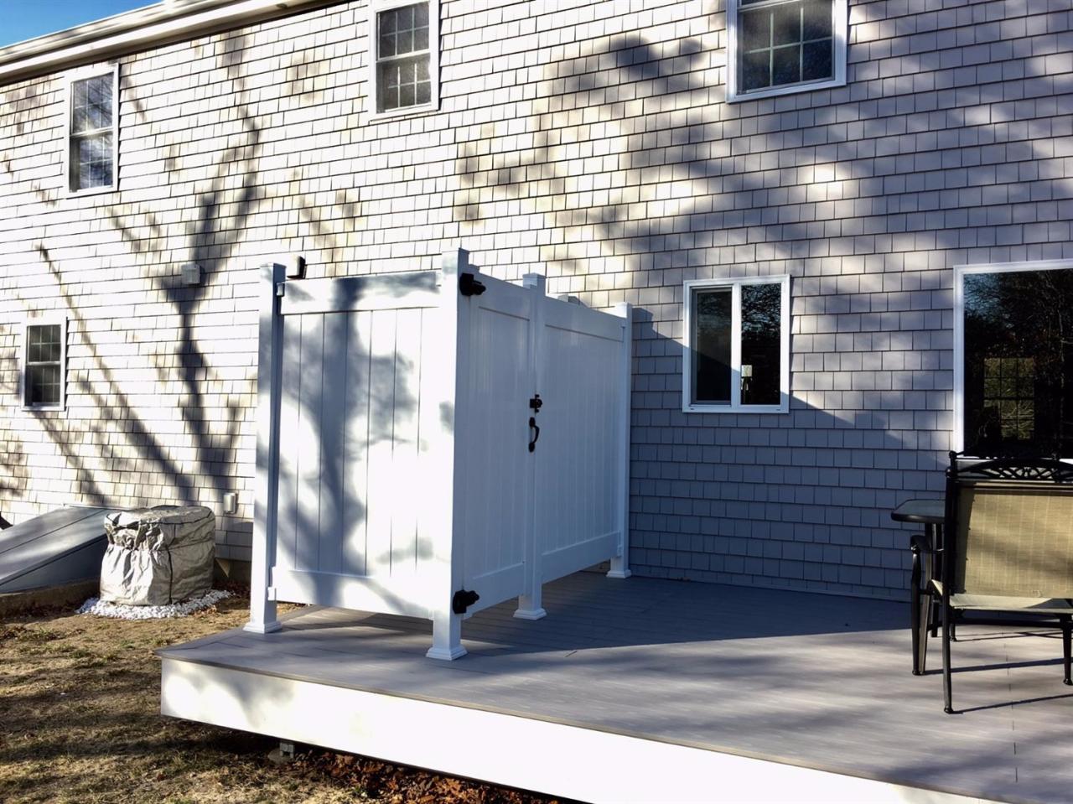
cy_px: 402
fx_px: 899
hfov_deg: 61.7
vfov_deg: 48.2
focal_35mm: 29
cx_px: 536
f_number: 2.2
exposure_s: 1/280
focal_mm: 4.15
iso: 25
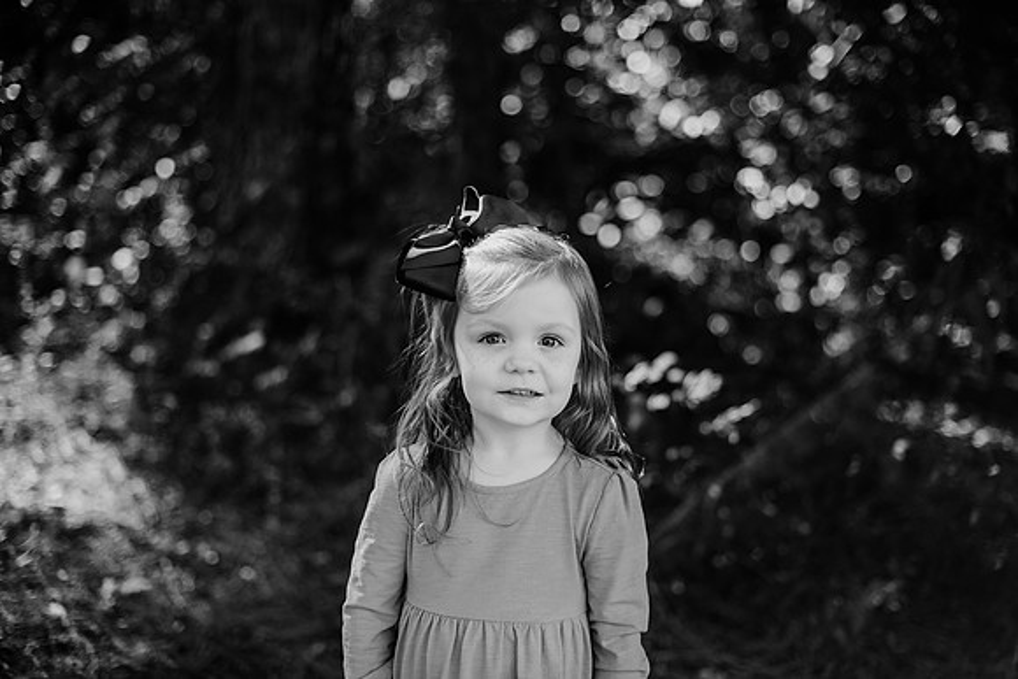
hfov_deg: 39.6
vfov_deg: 27.0
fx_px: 1414
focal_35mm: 50
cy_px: 340
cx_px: 509
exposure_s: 1/1000
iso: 200
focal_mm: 50
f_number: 2
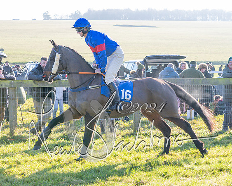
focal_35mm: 102
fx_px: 702
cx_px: 176
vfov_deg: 15.0
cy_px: 100
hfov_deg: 18.6
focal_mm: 47
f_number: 4
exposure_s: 1/1000
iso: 640
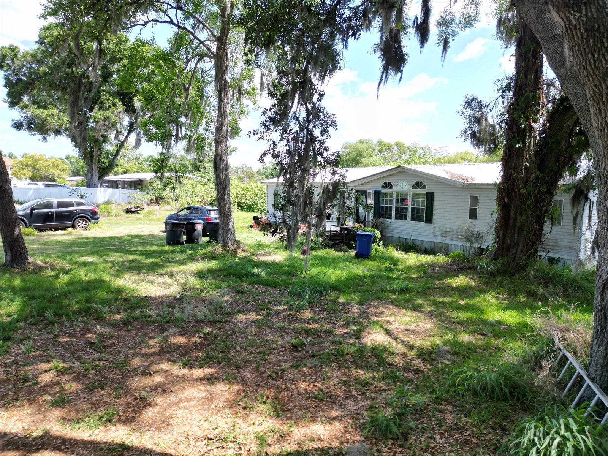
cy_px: 228
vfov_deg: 56.8
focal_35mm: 24
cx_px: 304
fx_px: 422
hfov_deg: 71.6
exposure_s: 1/1000
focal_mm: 6.72
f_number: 1.7
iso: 110
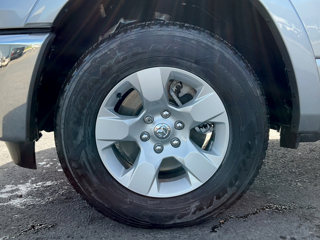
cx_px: 160
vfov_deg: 46.8
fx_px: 277
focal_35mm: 30
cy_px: 120
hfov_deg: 60.0
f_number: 1.8
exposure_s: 1/299
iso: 25
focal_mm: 3
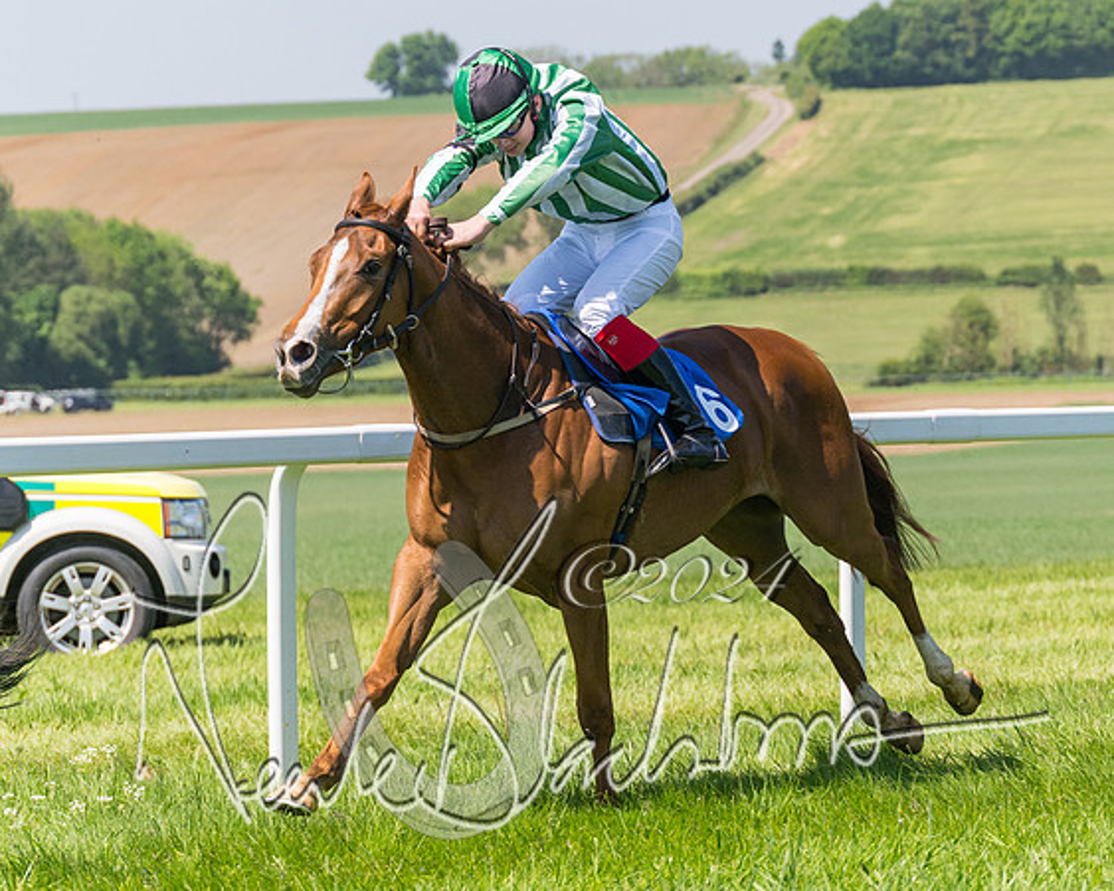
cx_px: 714
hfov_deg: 9.9
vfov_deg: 7.9
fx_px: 6415
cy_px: 414
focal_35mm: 195
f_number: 5
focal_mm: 98
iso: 400
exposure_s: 1/2500
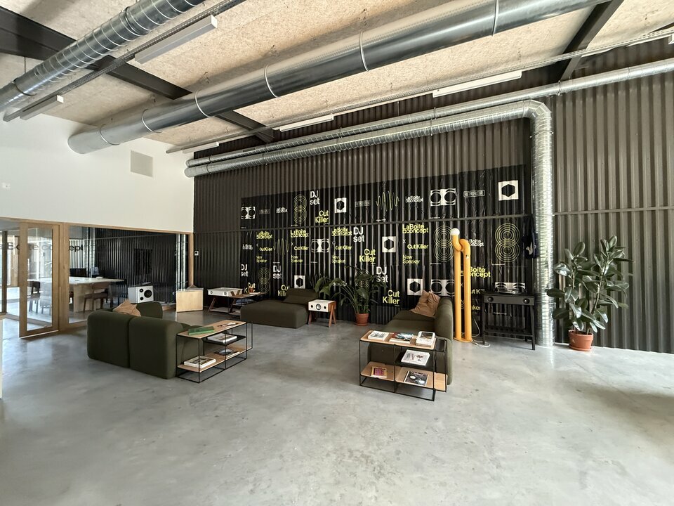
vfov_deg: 85.7
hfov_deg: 102.1
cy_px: 253
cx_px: 337
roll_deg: +1.7
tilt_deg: +2.1
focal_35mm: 14
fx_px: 273
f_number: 2.2
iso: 800
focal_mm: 2.22
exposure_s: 1/60
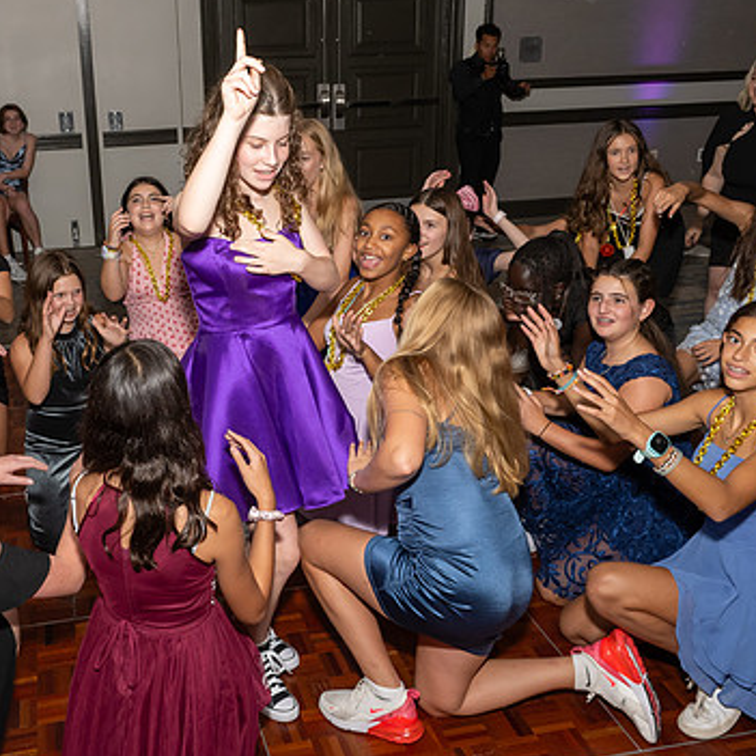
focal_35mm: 37
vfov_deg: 44.8
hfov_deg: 44.4
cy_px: 328
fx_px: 914
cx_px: 262
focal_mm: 17
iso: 1000
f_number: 8
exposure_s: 1/250
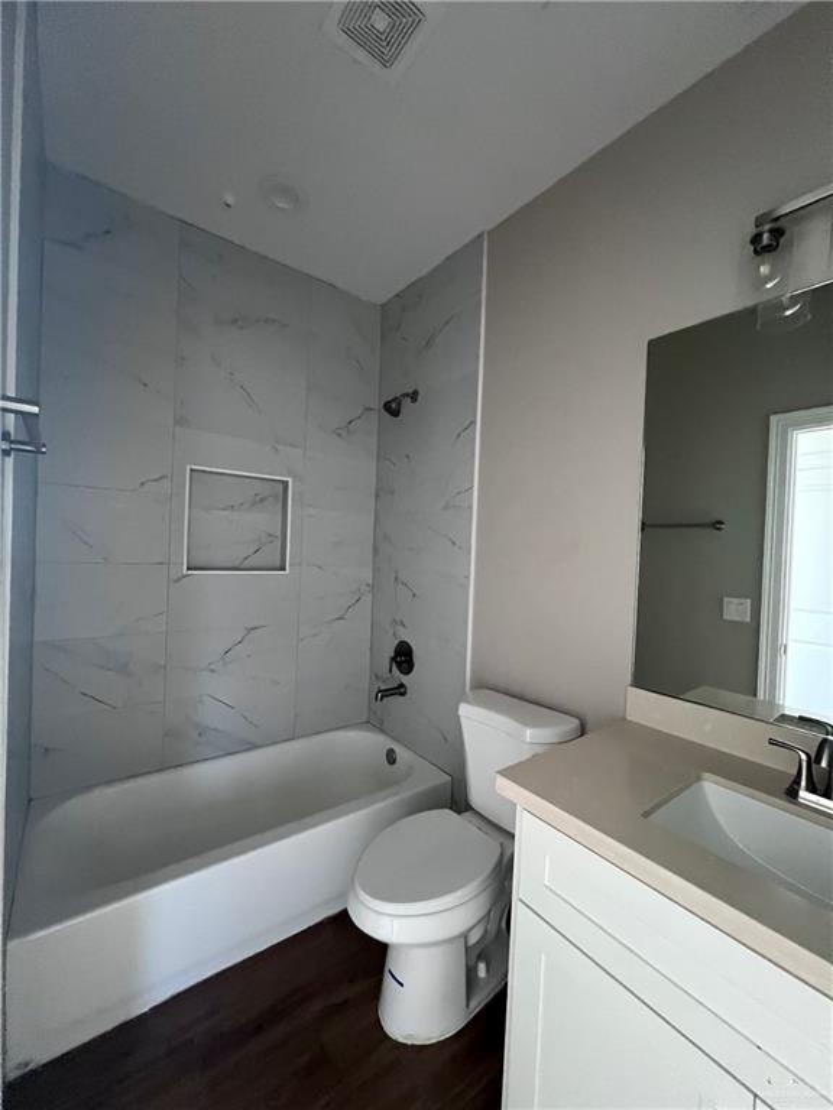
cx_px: 416
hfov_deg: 89.9
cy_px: 555
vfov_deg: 106.2
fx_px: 417
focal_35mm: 13
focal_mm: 1.57
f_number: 1.8
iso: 800
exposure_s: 1/60
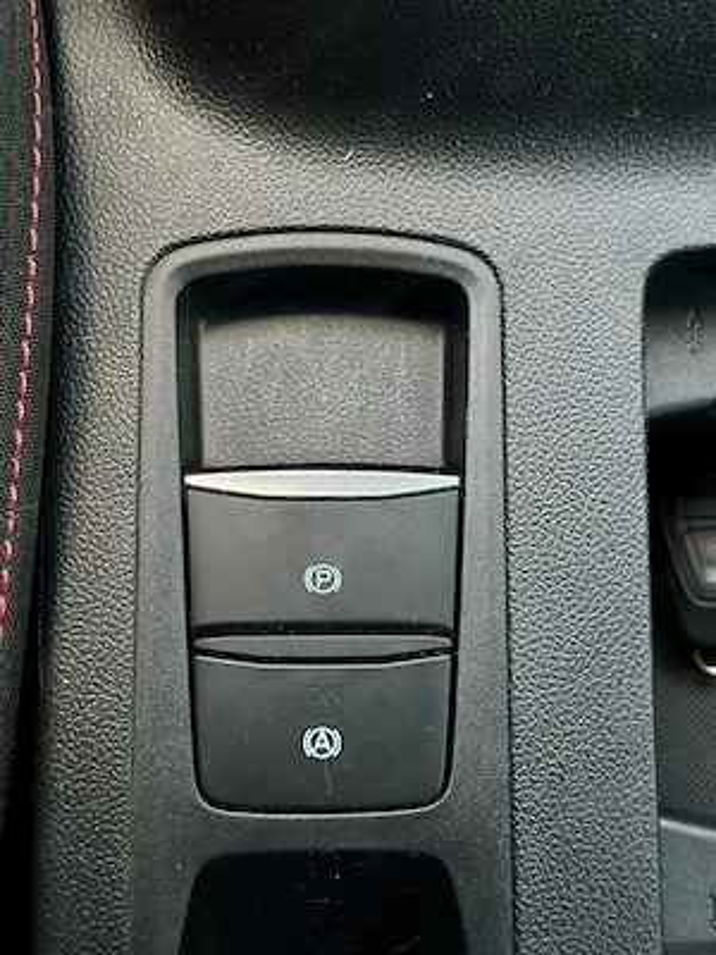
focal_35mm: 48
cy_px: 478
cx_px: 358
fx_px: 1324
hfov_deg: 30.3
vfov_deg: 39.7
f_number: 1.78
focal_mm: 6.86
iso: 500
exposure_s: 1/40
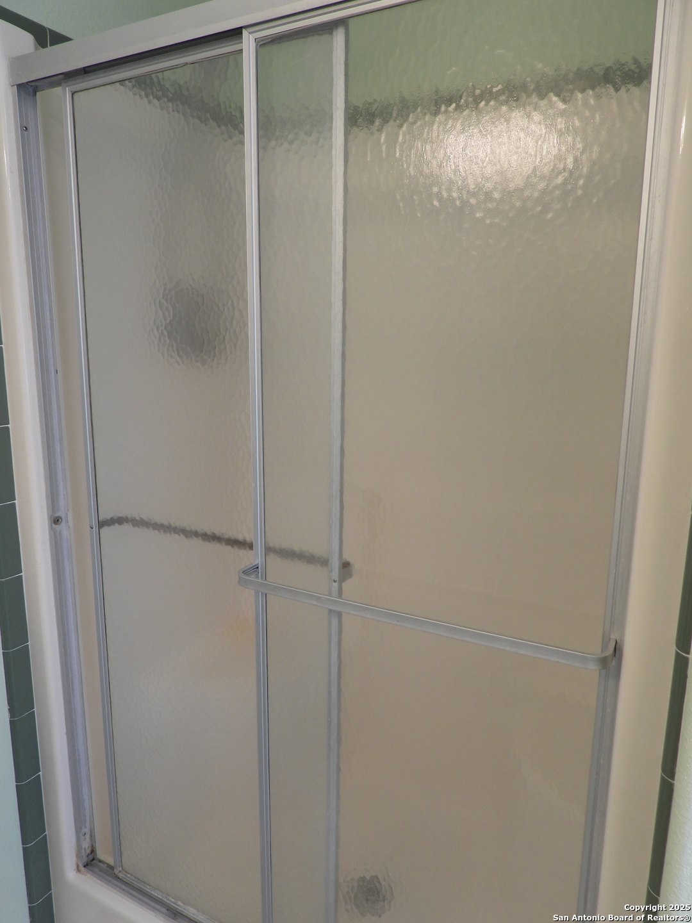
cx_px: 346
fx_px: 640
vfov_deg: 71.6
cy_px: 462
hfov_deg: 56.8
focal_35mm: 24
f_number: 2.8
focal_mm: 4.3
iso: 100
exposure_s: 1/40
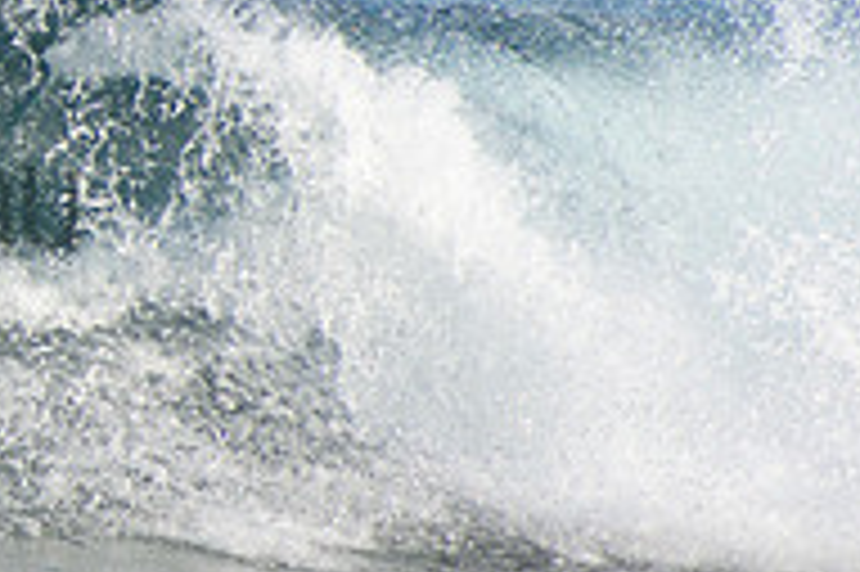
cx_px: -396
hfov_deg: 1.1
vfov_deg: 0.8
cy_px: 146
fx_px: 43559
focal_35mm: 1825
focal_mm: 400
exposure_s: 1/1000
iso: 250
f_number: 5.6
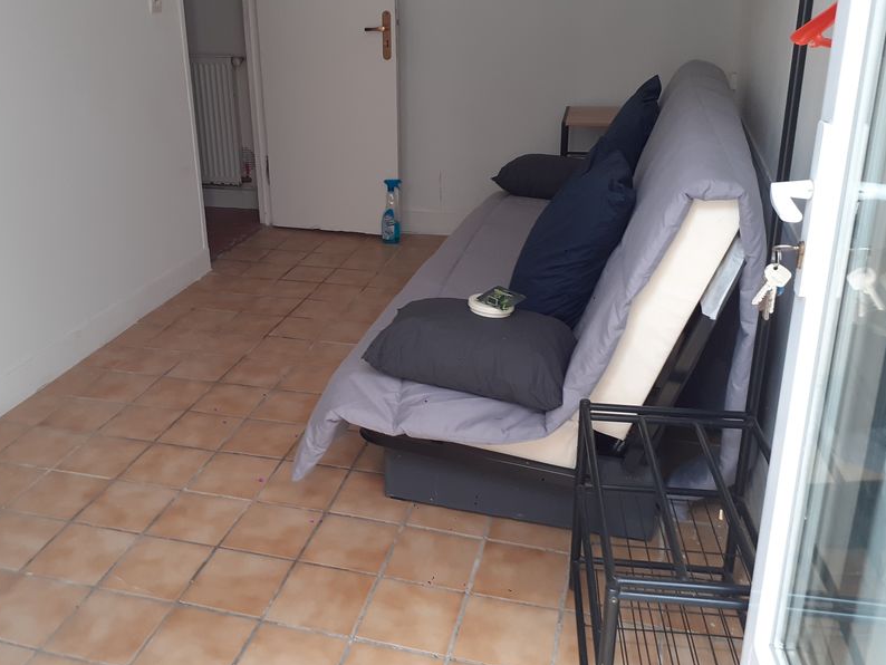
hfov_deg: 53.8
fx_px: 870
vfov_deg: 41.7
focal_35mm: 34
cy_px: 285
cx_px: 381
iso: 64
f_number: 1.9
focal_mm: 3.6
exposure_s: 1/50
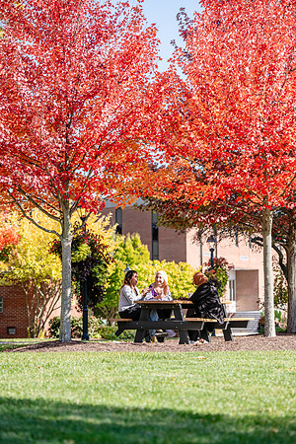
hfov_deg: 13.4
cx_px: 148
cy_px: 222
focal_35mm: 102
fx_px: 1258
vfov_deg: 20.0
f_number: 4
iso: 125
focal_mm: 102
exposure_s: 1/500
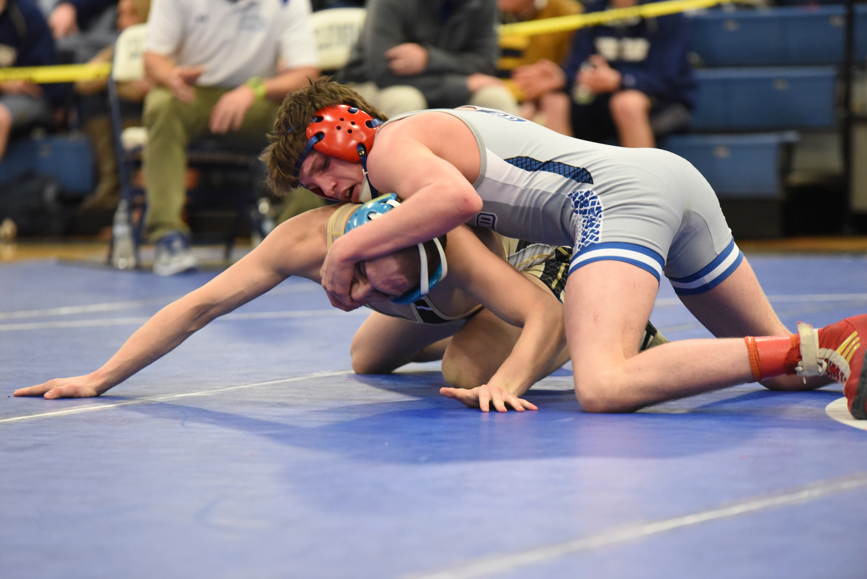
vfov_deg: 6.9
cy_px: 290
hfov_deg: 10.3
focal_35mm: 200
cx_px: 434
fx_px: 4818
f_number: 4
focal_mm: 200
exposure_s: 1/250
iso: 6400
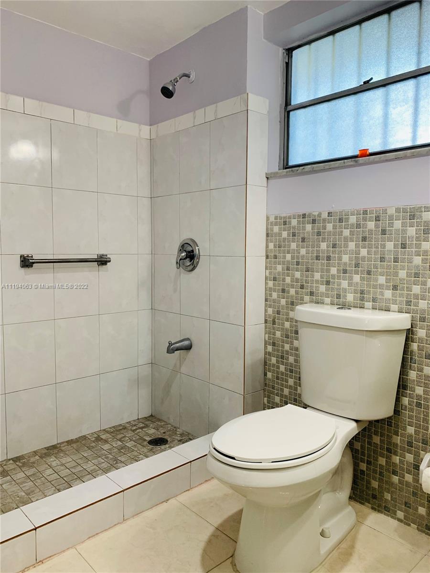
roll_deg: -1.2
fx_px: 431
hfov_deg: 53.1
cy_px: 286
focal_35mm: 26
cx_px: 215
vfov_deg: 67.3
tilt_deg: -4.5
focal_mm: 4.25
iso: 100
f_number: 1.8
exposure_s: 1/60
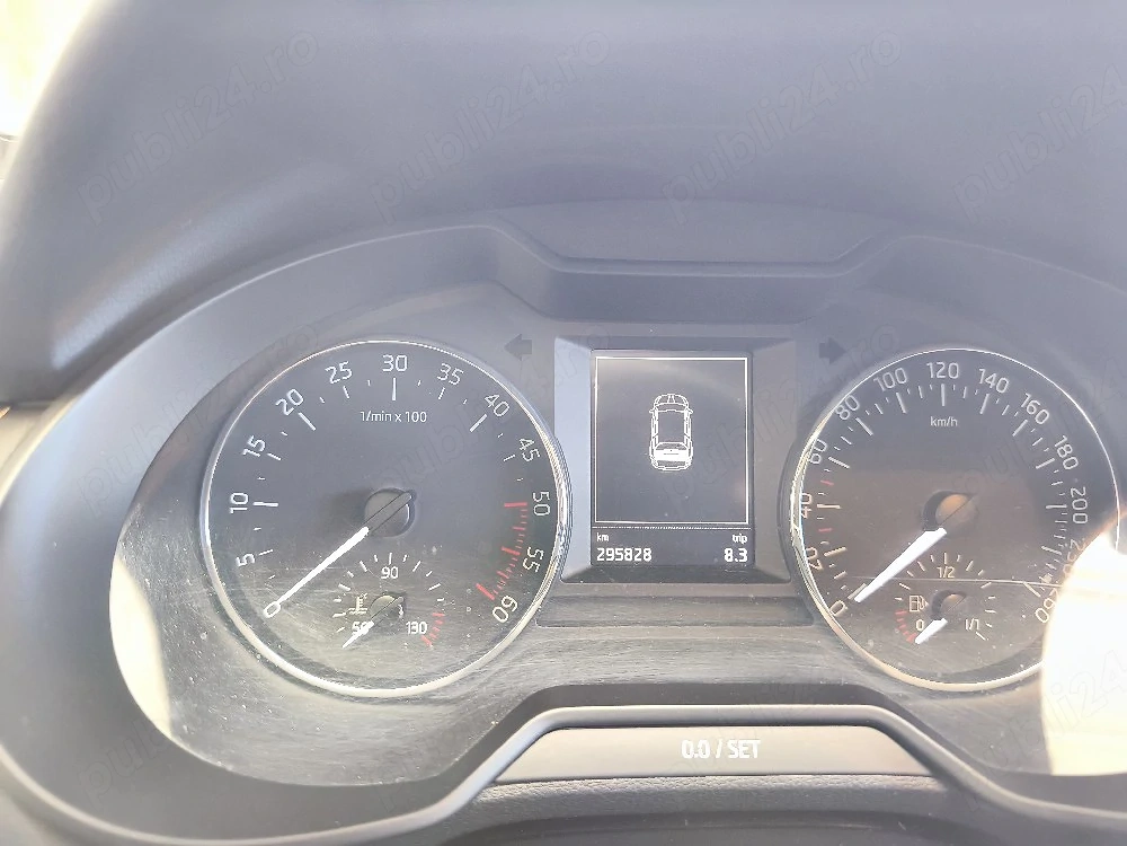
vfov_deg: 58.9
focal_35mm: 23
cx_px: 564
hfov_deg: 73.9
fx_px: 749
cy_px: 423
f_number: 1.65
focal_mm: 6.18
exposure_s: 1/16.7
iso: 2500
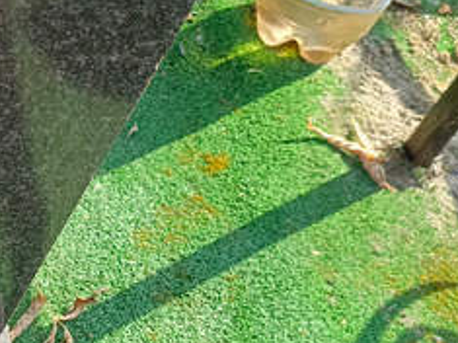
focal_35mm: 85
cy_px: 111
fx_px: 1124
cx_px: -187
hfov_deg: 20.4
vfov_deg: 17.3
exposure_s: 1/204
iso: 112
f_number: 1.69
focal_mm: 4.76
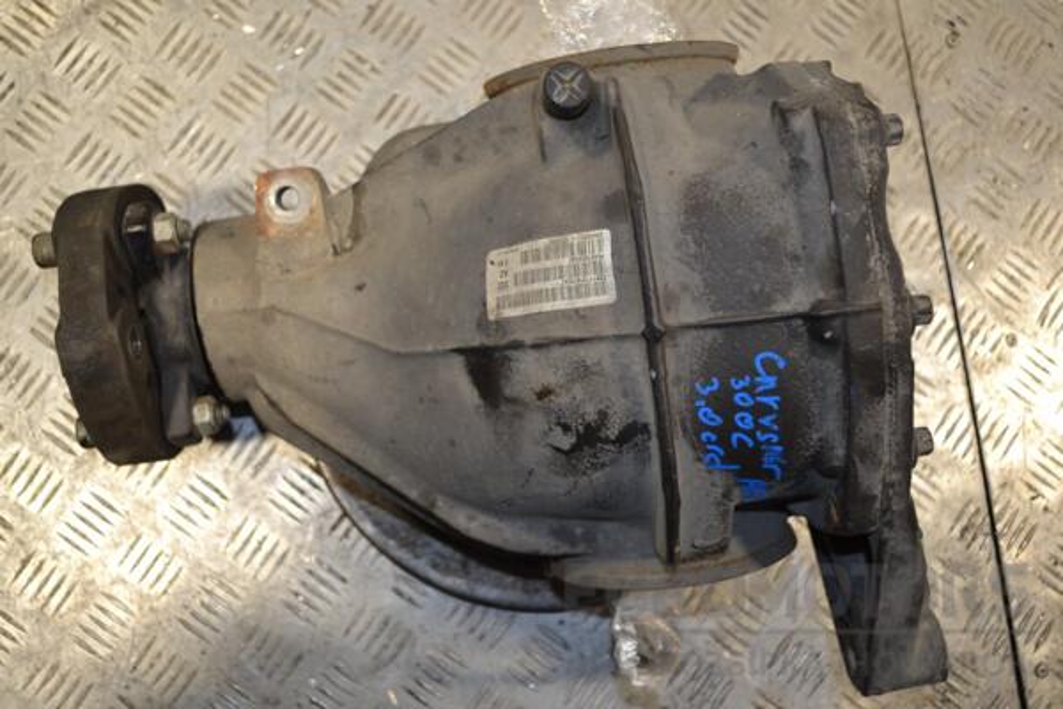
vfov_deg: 34.2
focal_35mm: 39
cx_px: 532
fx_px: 1151
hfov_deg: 49.6
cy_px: 354
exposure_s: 1/125
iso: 320
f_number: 4.2
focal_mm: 26
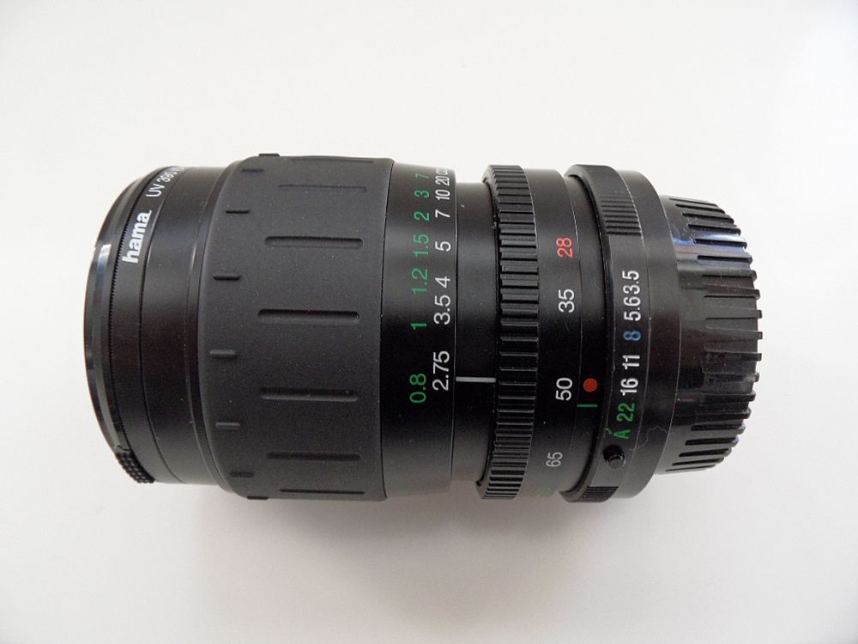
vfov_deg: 56.8
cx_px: 429
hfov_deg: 71.6
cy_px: 322
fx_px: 595
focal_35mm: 24
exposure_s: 1/30
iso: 200
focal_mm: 3.9
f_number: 3.2
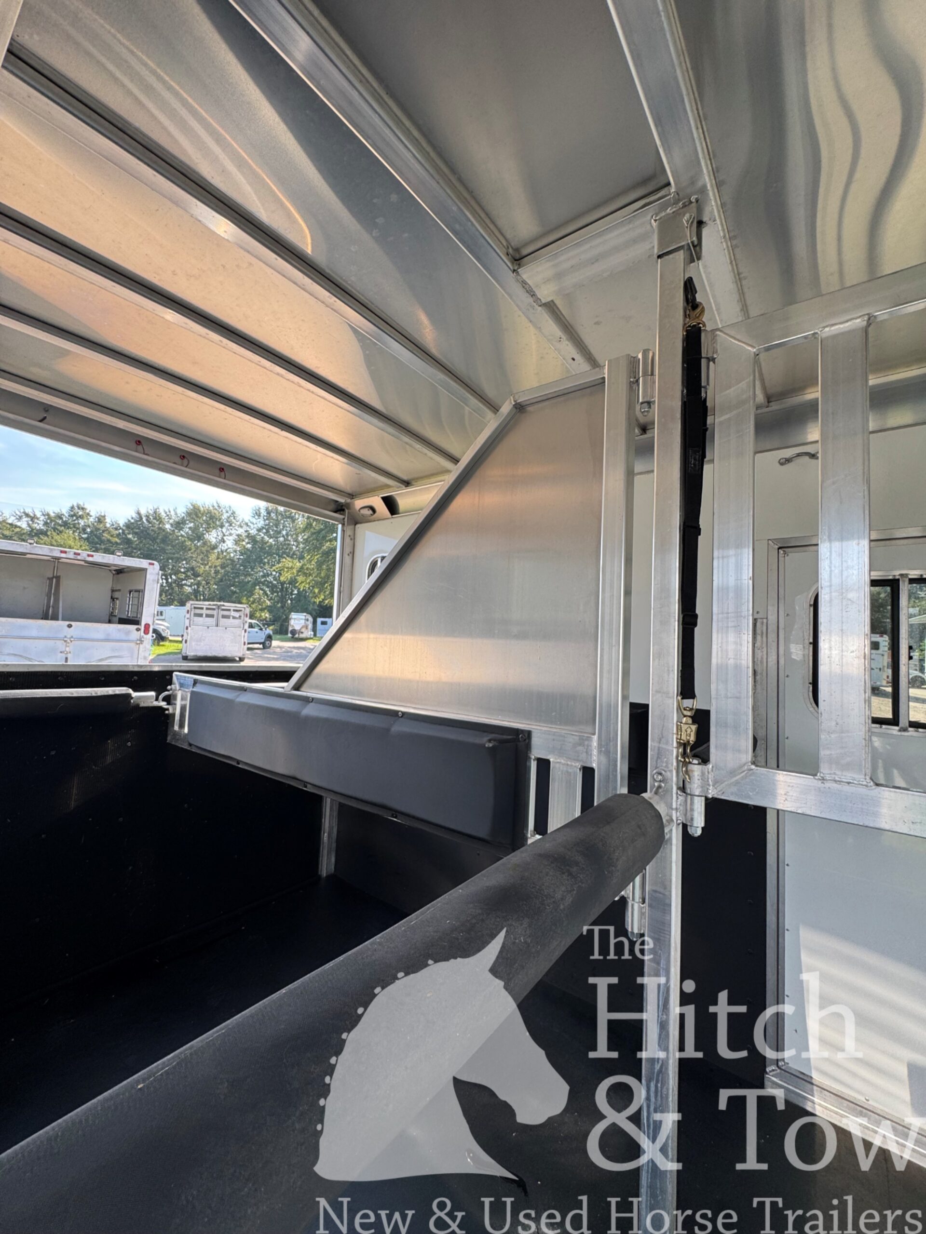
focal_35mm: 14
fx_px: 499
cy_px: 617
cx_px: 463
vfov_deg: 102.1
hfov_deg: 85.7
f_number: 2.2
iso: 40
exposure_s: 1/215
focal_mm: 2.22
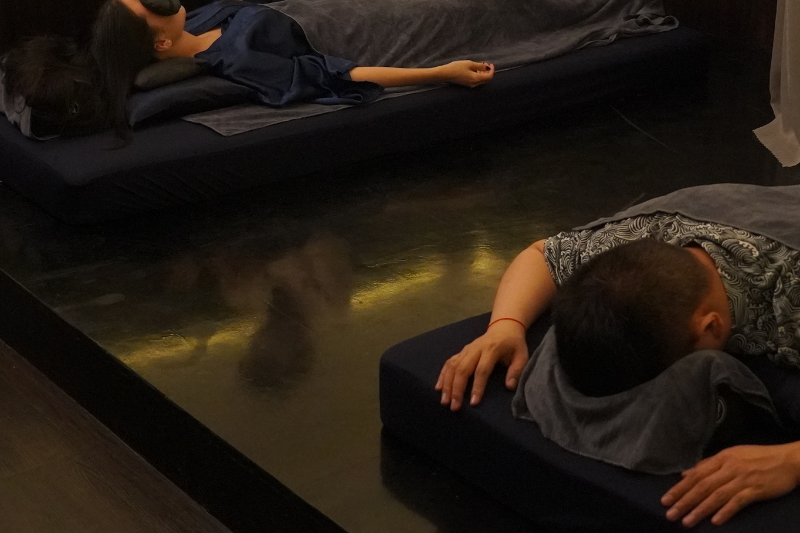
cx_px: 520
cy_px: 83
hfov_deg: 29.6
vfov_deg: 19.8
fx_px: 1503
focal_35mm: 68
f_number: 2.8
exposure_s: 1/125
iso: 3200
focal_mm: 20.5
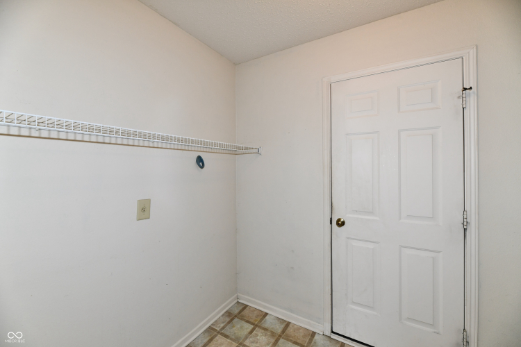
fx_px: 203
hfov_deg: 104.3
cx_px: 260
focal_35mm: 14
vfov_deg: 81.2
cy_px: 174
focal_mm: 14
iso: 640
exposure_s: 1/60
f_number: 6.3
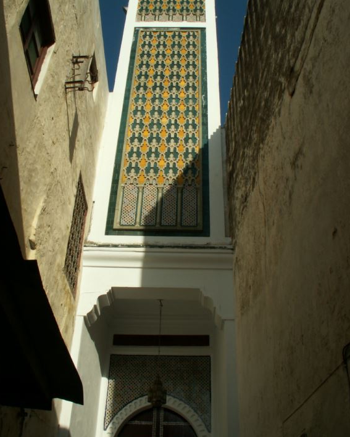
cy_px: 216
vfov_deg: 49.1
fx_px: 479
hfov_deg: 40.1
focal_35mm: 37
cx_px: 173
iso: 50
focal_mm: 5.86
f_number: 8
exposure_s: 1/250
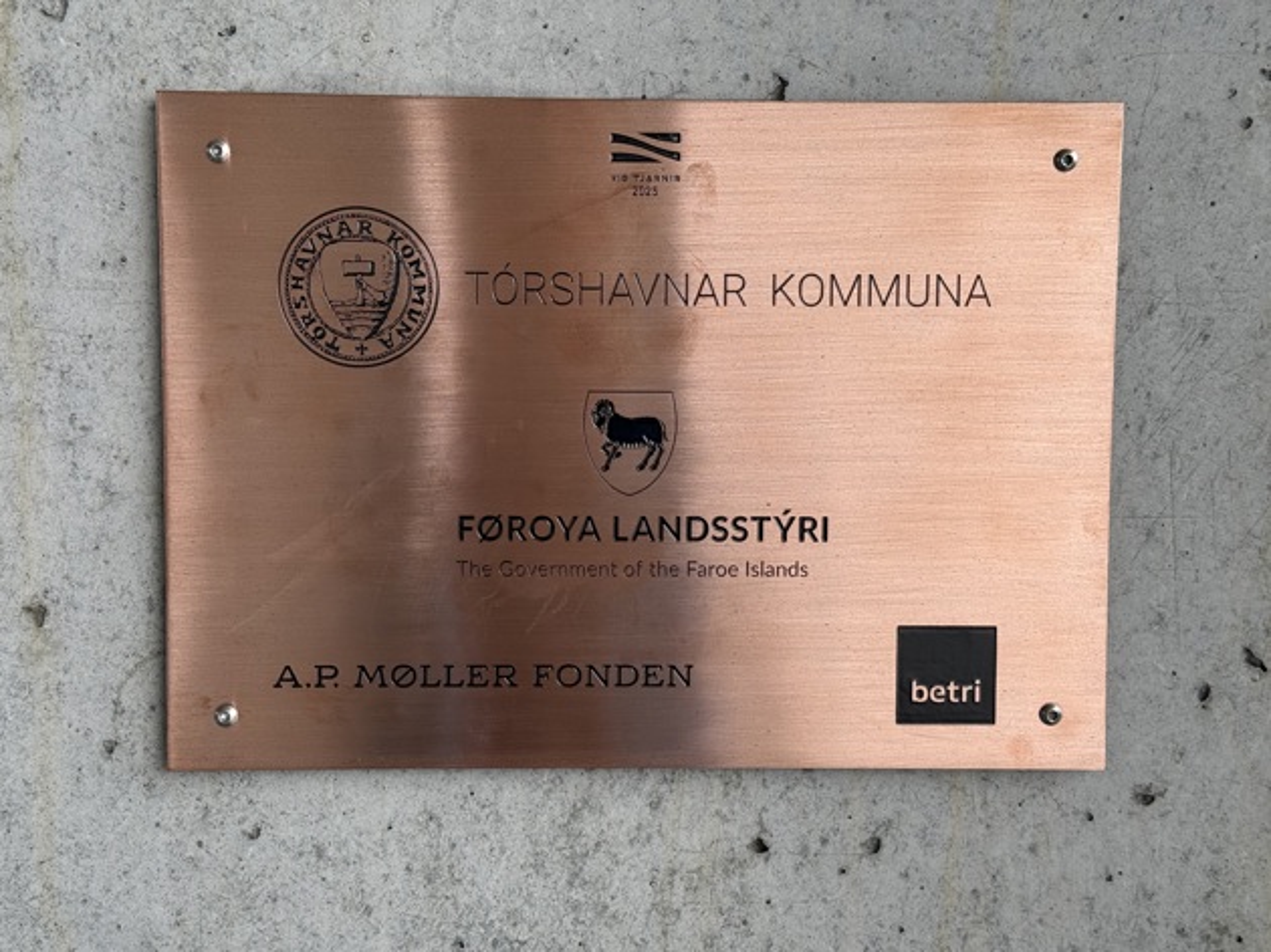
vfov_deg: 30.2
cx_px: 636
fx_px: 1762
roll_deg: -0.6
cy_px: 476
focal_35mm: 48
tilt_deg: -4.6
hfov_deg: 39.7
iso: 64
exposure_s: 1/570
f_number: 1.78
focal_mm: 6.76
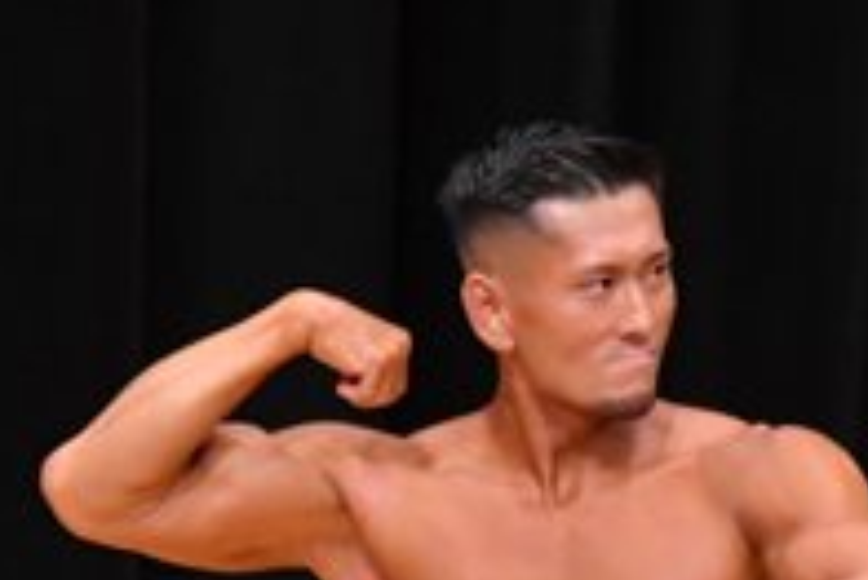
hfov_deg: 2.0
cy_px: 1063
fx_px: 24297
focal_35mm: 1007
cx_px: 813
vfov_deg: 1.4
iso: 4000
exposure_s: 1/400
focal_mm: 170
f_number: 5.6
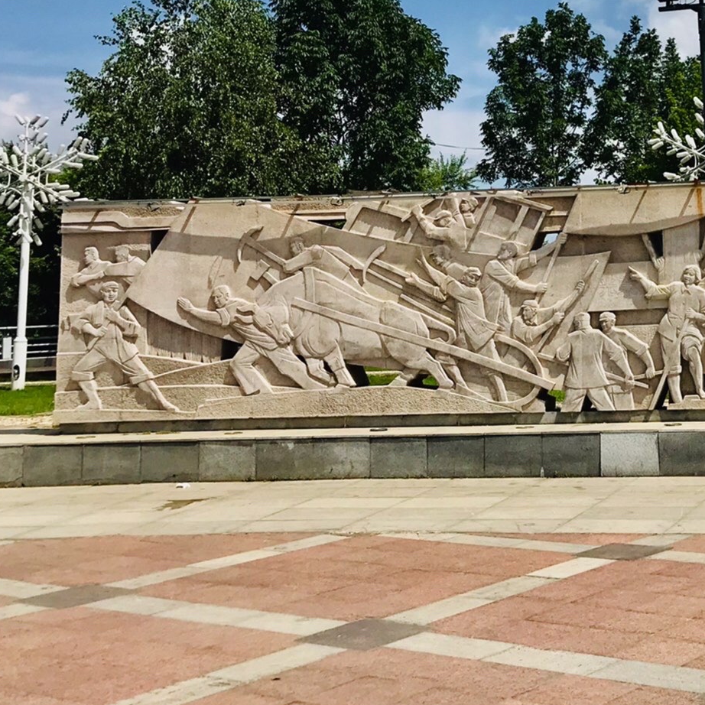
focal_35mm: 55
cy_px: 166
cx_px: 725
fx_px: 1267
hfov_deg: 28.9
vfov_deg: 30.5
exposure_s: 1/4808
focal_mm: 3.99
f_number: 1.8
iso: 20
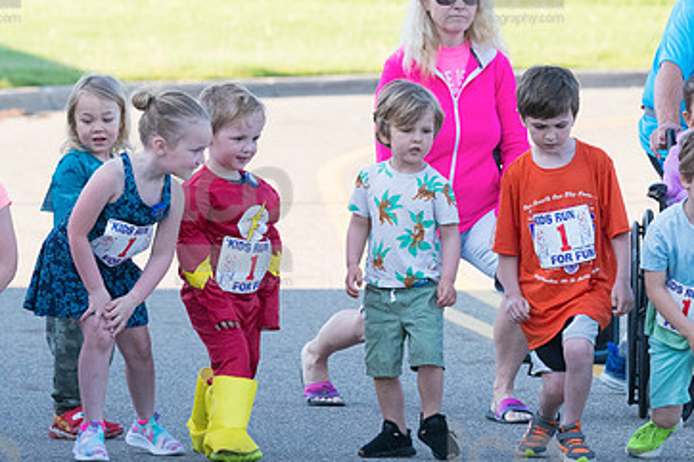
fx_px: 9268
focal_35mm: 481
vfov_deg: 2.9
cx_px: 234
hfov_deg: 4.3
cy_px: 220
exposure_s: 1/1250
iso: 2000
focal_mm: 200
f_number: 5.6
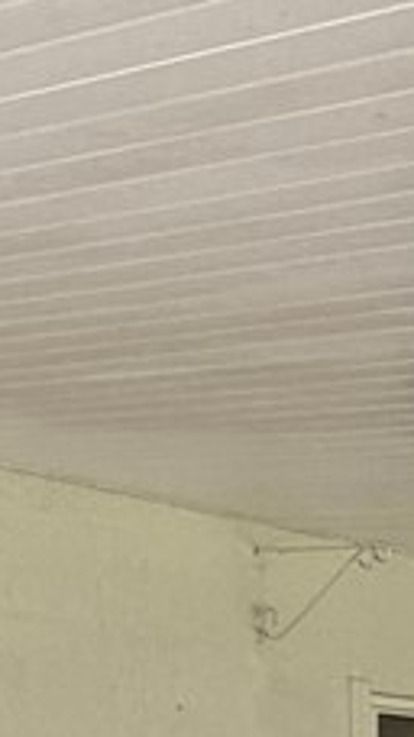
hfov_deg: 11.2
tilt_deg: -19.7
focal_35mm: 107
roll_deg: +0.5
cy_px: 1697
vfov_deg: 14.4
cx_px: 408
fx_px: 2091
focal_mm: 2.22
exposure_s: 1/121
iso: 40
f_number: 2.2
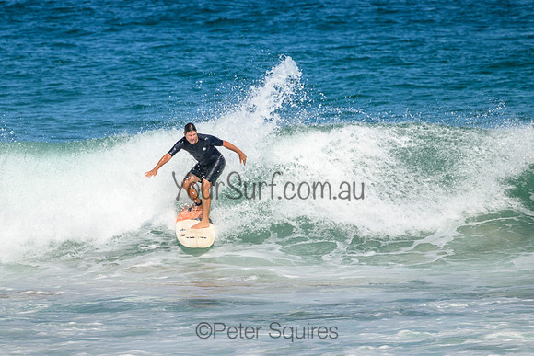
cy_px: 152
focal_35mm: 920
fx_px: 13654
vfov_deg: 1.5
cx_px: 228
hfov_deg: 2.2
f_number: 11
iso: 900
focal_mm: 800
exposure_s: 1/2000
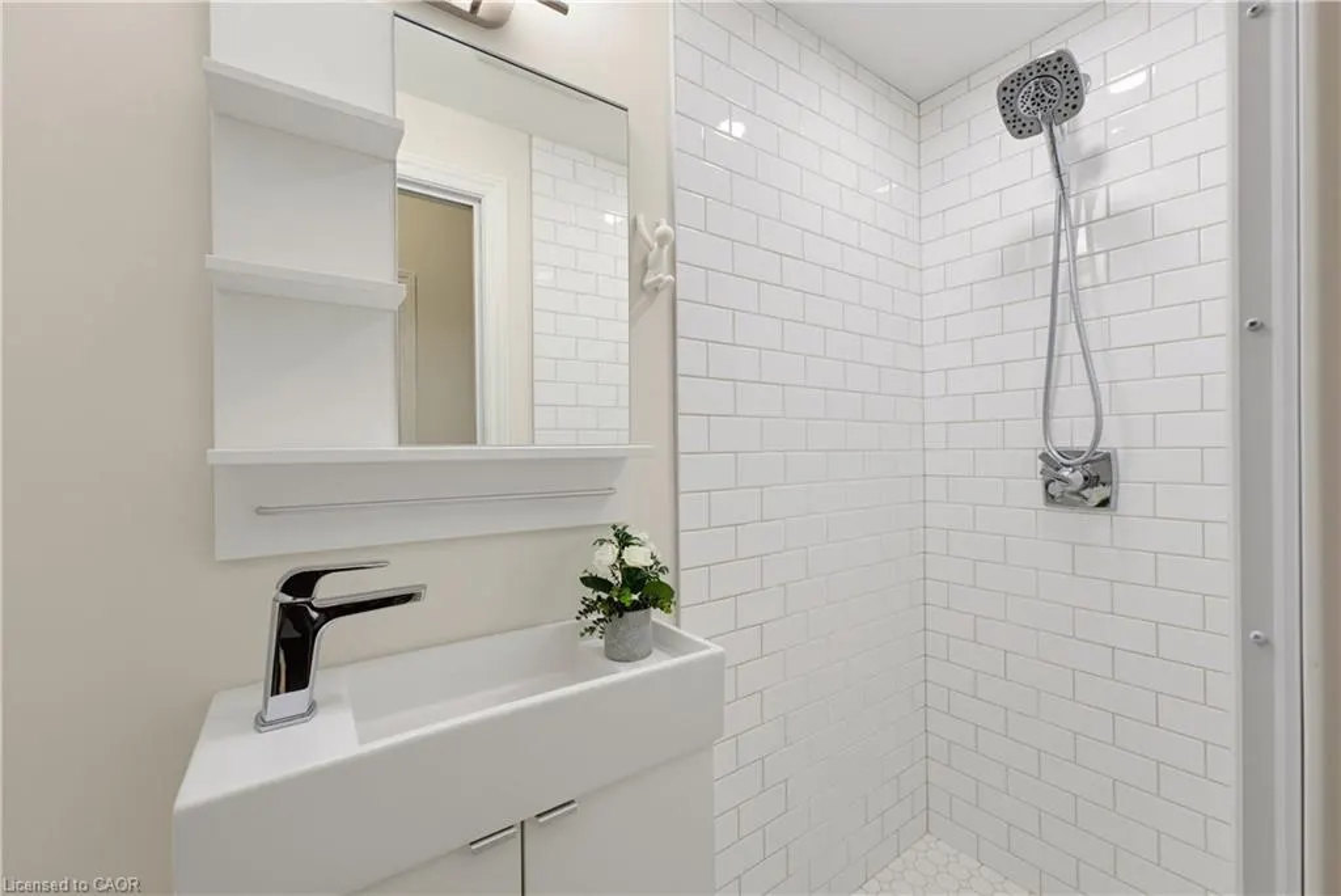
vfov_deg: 81.3
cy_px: 448
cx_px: 670
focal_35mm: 14
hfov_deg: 104.2
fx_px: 522
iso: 800
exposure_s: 1/13
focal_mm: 14
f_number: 9
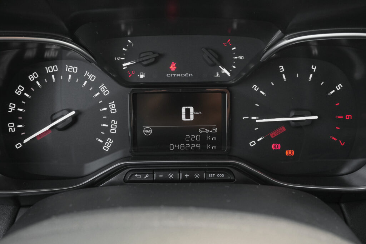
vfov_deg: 36.0
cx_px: 183
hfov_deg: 51.9
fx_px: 376
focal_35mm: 37
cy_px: 122
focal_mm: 24.9
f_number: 8
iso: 2000
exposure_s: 1/60
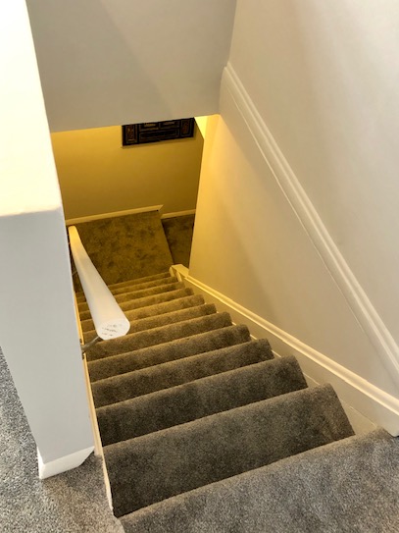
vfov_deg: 55.1
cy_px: 220
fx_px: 507
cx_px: 212
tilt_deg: -47.6
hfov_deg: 42.9
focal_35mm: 33
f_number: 1.8
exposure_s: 1/15
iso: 100
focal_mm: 3.99
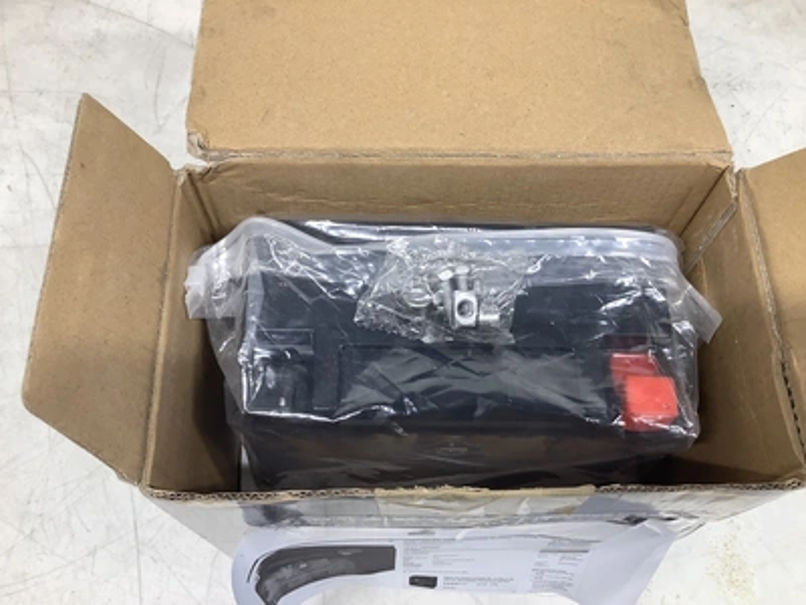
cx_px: 403
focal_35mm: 31
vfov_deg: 45.4
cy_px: 302
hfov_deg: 58.4
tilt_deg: -66.7
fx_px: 722
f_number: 2.4
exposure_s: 1/60
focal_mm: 3.3
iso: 64
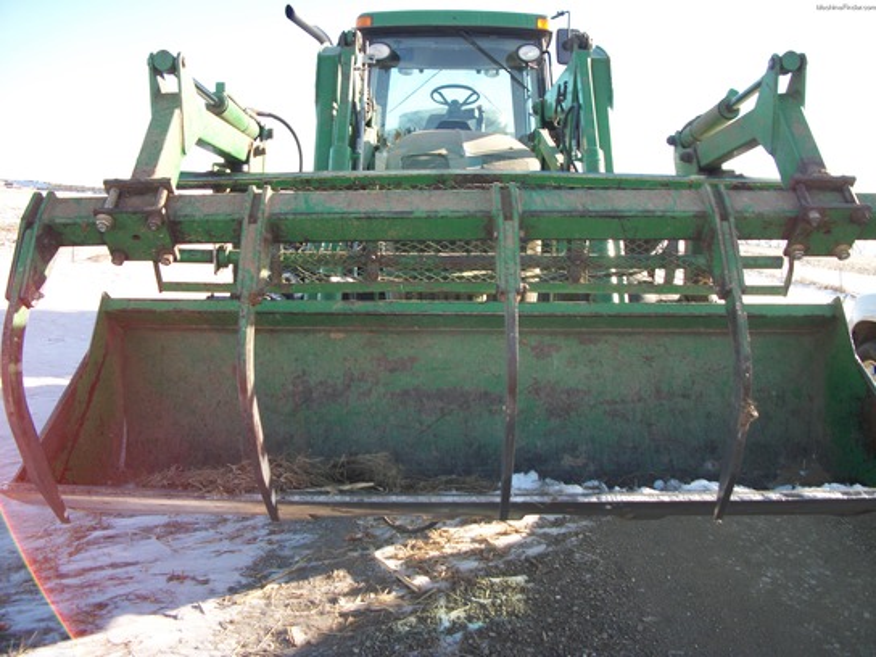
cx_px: 438
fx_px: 810
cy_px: 328
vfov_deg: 44.2
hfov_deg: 56.8
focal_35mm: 32
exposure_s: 1/50
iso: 80
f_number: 8.8
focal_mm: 5.7
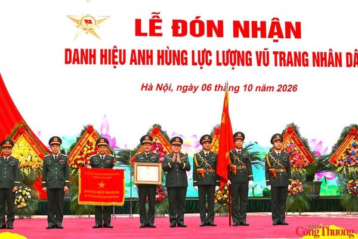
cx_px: 179
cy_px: 120
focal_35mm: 55
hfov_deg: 36.2
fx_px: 547
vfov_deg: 24.6
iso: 2000
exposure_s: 1/200
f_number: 8
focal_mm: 55
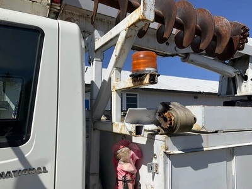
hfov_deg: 61.7
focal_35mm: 29
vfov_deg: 48.2
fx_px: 211
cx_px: 126
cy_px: 94
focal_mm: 3
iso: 25
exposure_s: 1/4065
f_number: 1.8
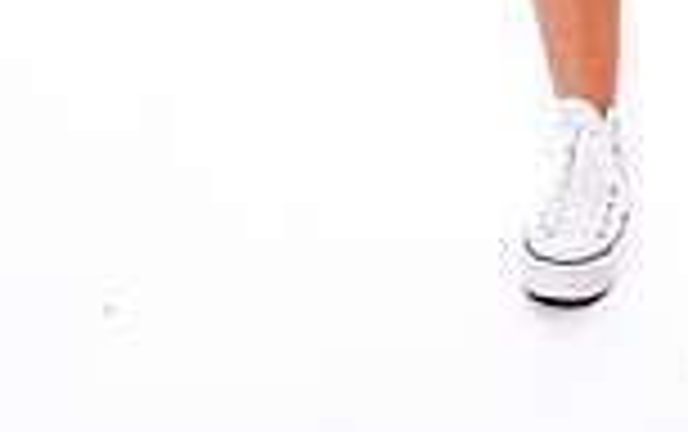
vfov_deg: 8.4
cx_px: 598
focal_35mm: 147
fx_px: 2759
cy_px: -513
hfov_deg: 14.1
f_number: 8
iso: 400
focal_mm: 49
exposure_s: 1/160
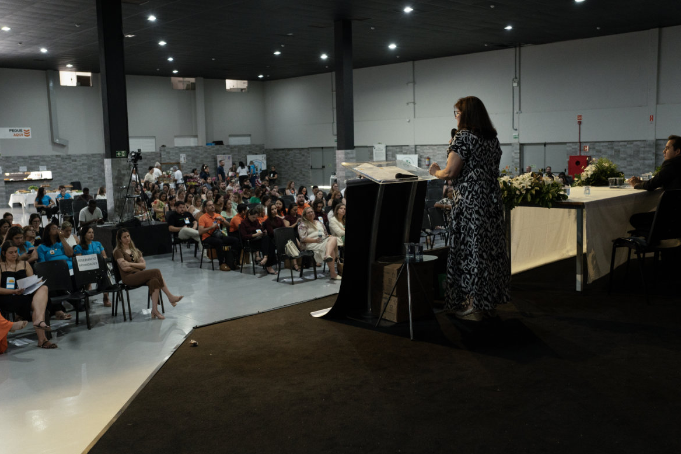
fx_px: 681
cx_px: 350
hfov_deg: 53.1
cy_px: 224
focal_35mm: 36
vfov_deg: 36.9
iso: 3200
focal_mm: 35
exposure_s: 1/100
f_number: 4
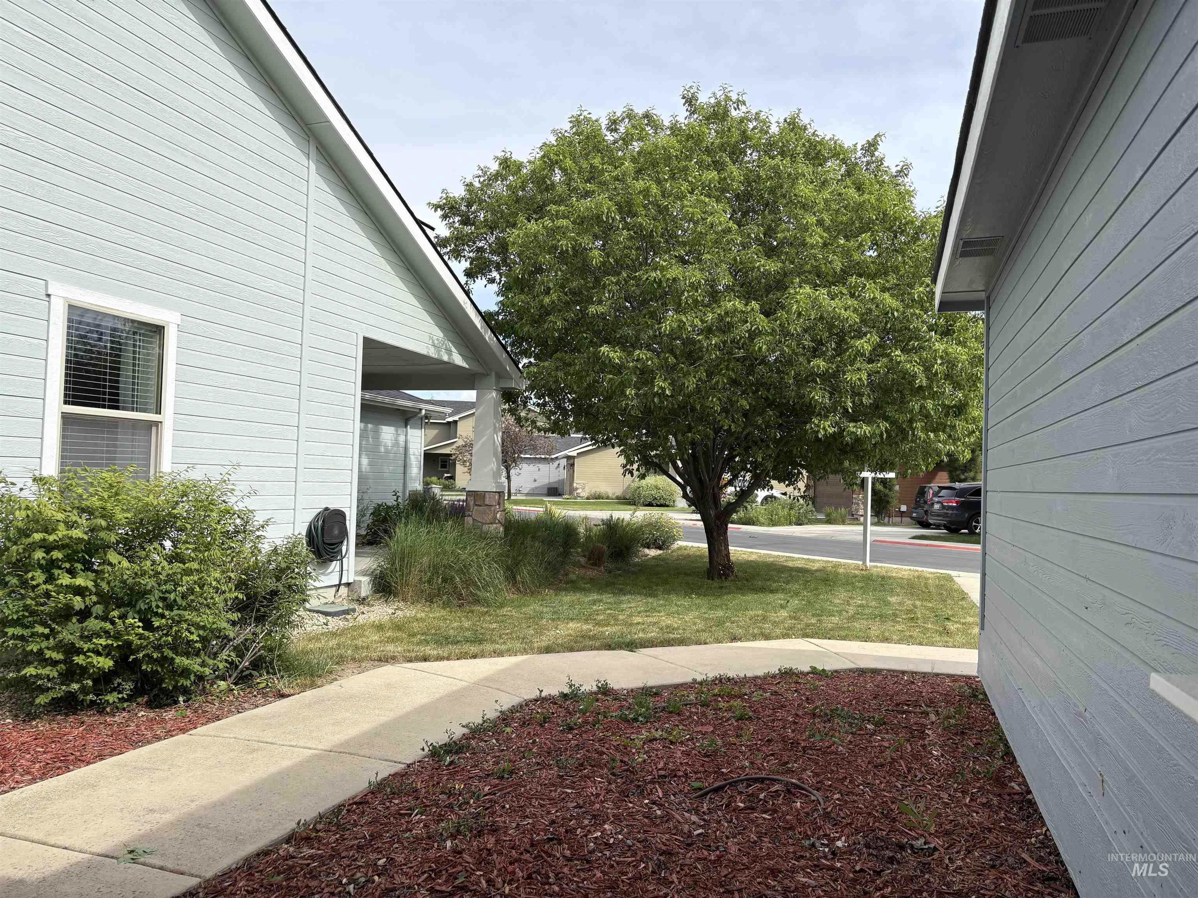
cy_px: 449
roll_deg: -1.6
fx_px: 900
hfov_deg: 67.3
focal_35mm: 26
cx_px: 599
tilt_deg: +1.7
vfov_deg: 53.1
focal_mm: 5.96
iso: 50
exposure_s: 1/2747
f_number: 1.6
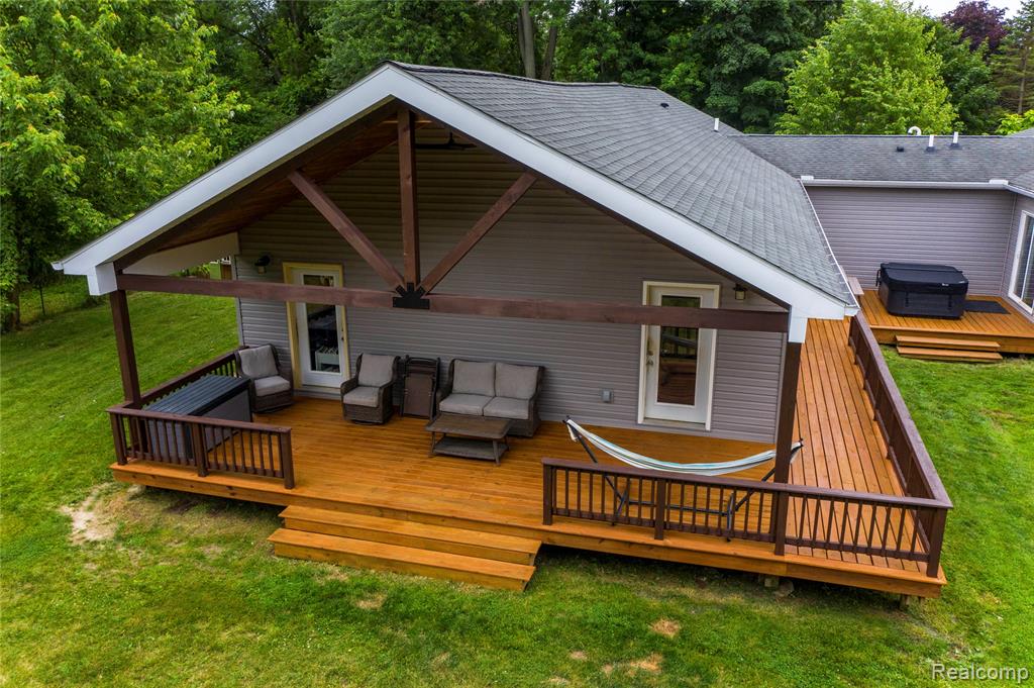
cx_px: 517
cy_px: 344
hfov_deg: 65.5
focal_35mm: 28
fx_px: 804
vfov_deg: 46.3
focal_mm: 10.26
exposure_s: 1/320
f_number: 5.6
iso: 100
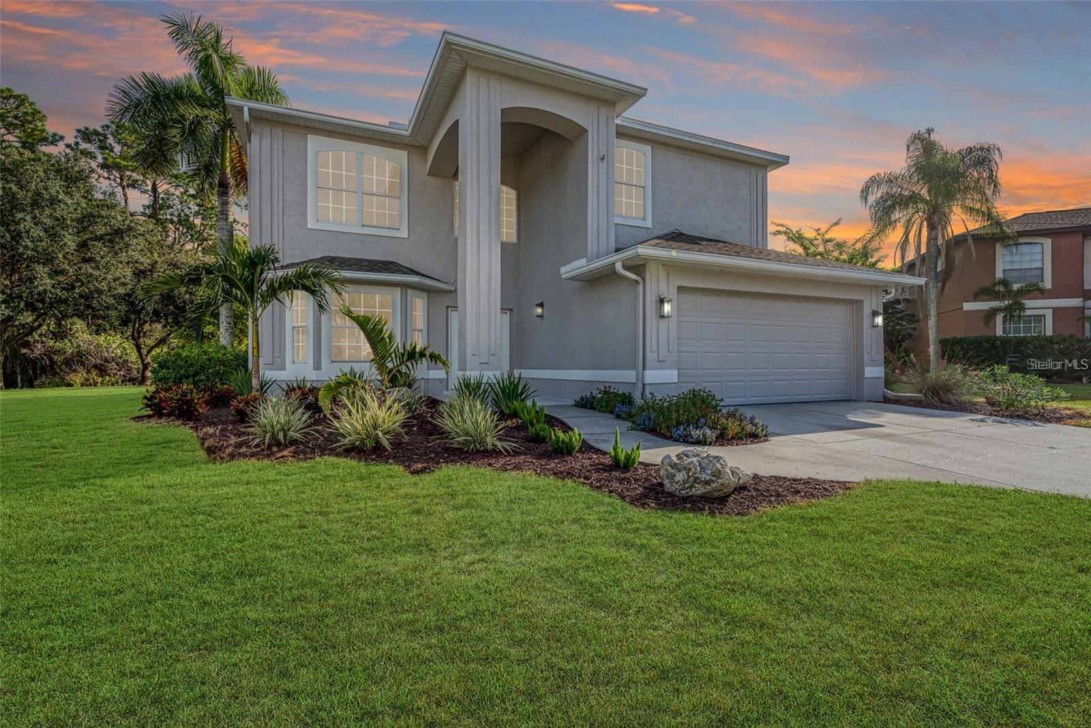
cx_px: 546
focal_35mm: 16
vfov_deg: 73.8
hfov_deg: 96.7
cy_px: 364
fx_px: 485
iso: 100
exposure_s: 1/250
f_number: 7.1
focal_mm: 16
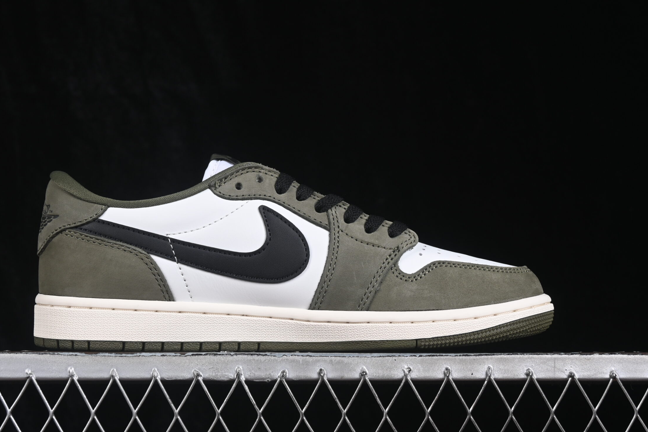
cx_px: 284
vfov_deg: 15.7
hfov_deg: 23.4
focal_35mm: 87
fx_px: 1566
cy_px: 196
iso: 160
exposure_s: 1/80
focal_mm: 50
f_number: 8
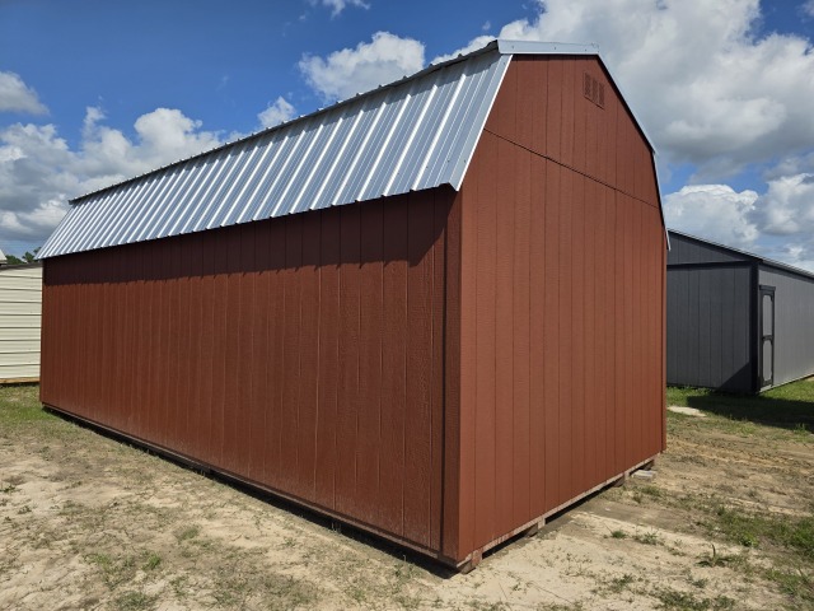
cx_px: 407
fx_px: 541
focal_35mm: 23
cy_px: 306
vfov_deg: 58.9
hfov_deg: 73.9
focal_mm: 6.3
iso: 64
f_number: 1.7
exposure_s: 1/7944
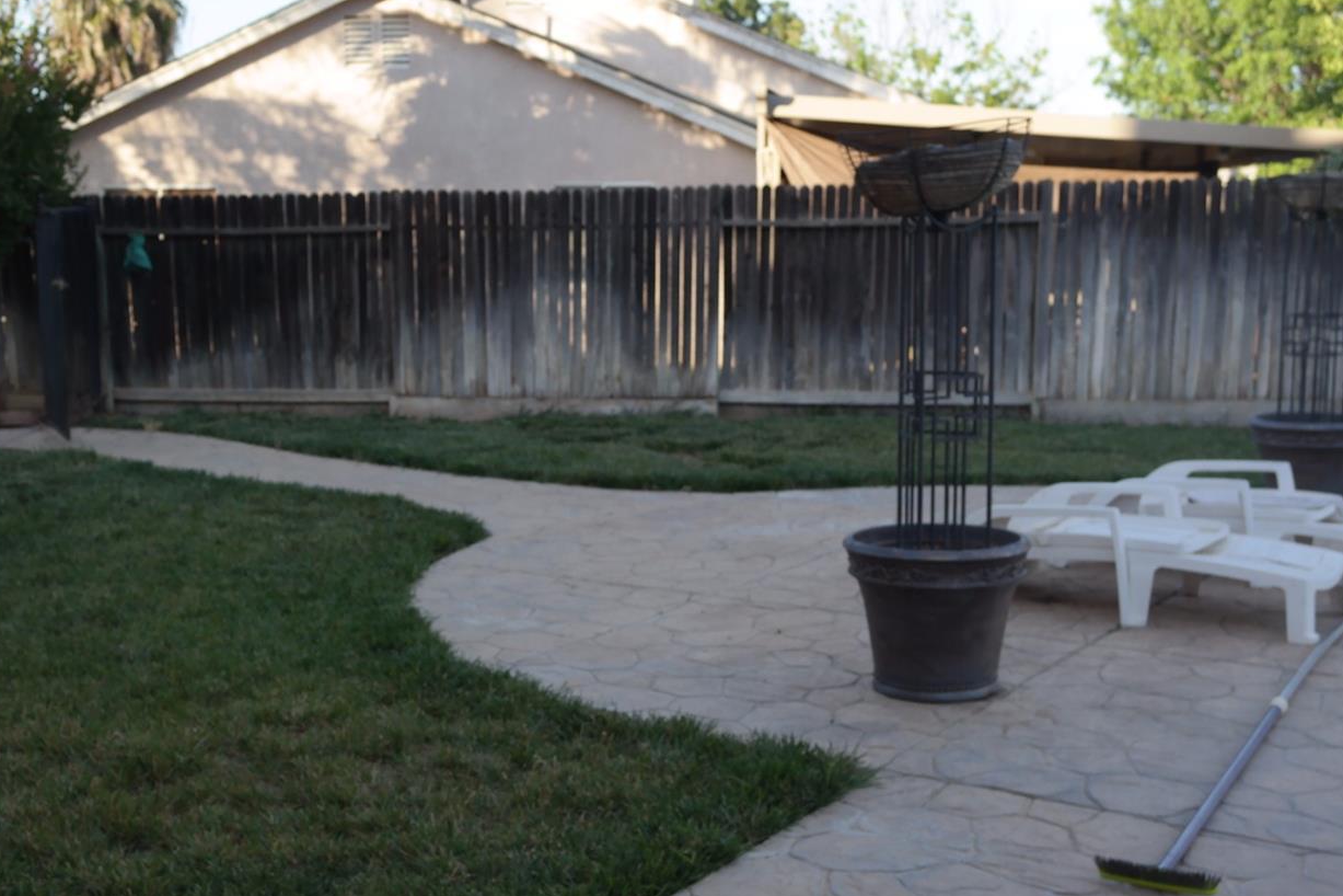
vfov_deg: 30.5
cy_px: 504
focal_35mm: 44
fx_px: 1641
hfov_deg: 44.4
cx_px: 595
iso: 100
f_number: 5
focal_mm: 24
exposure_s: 1/160
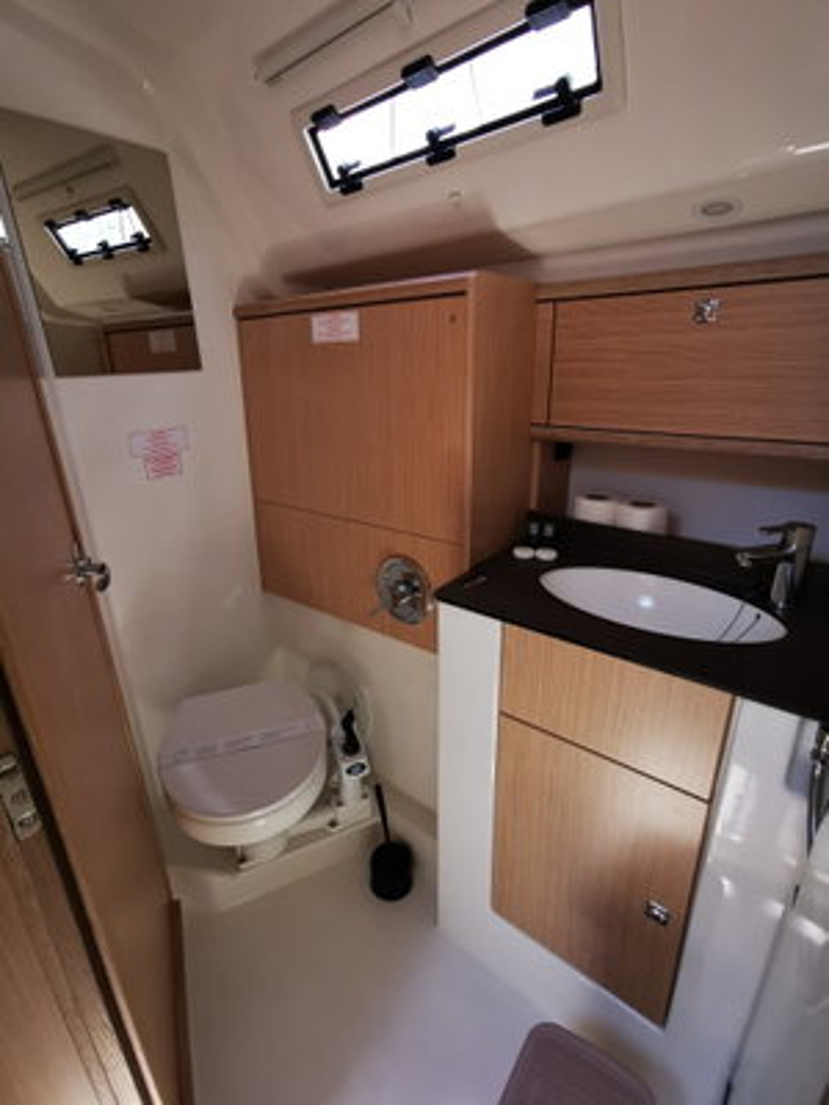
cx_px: 414
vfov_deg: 91.0
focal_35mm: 17
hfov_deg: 74.7
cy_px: 552
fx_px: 543
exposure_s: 1/50
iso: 64
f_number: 2.2
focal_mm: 2.26
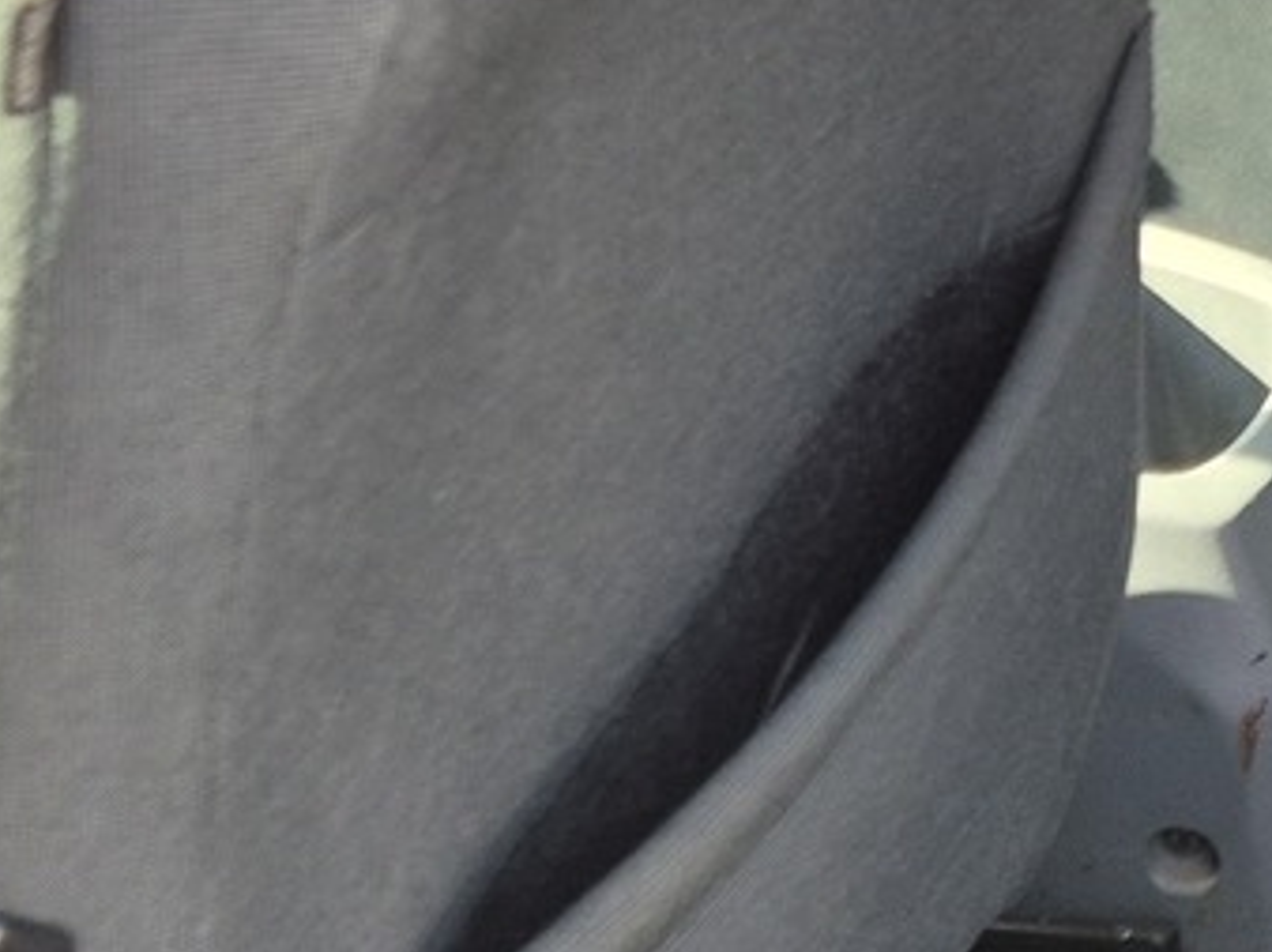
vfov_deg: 12.8
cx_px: 2081
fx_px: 4002
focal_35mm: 109
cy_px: -485
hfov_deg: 16.0
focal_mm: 5.4
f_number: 1.8
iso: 50
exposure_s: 1/180
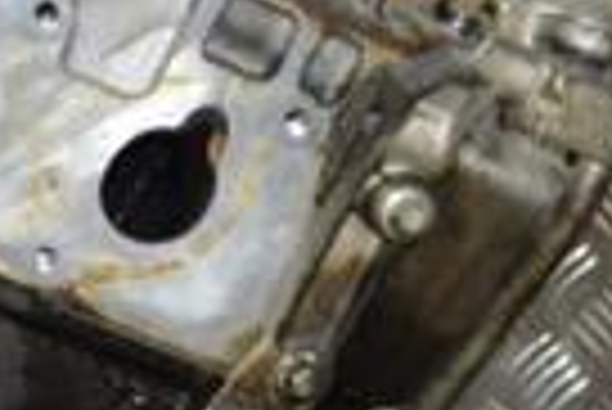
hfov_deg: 9.4
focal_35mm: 211
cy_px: 387
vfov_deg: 6.5
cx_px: -423
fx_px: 3591
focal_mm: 32
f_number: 4.8
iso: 3200
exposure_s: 1/60
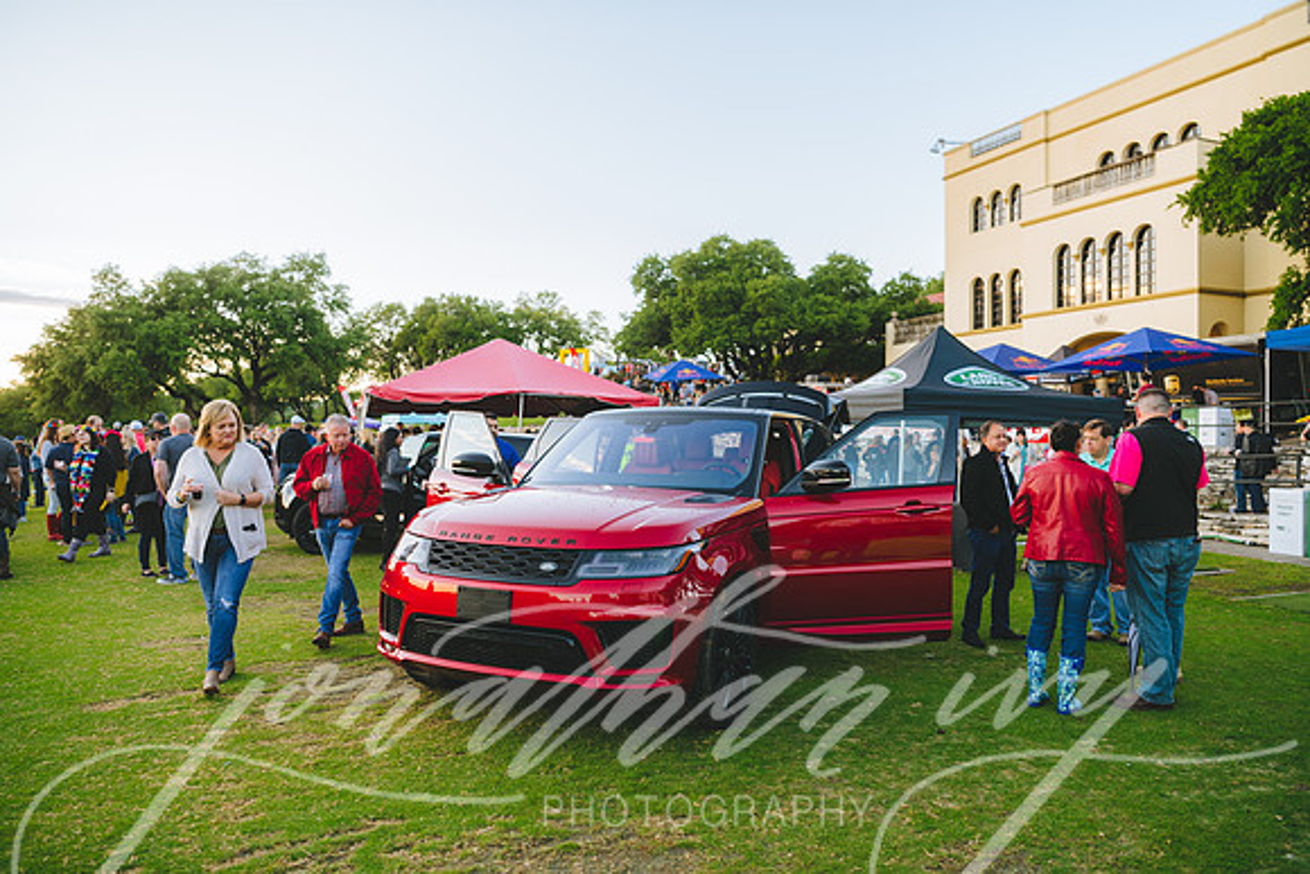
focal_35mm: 24
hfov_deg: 73.7
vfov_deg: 53.2
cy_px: 437
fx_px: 873
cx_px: 655
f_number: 3.5
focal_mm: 24
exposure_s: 1/160
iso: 160
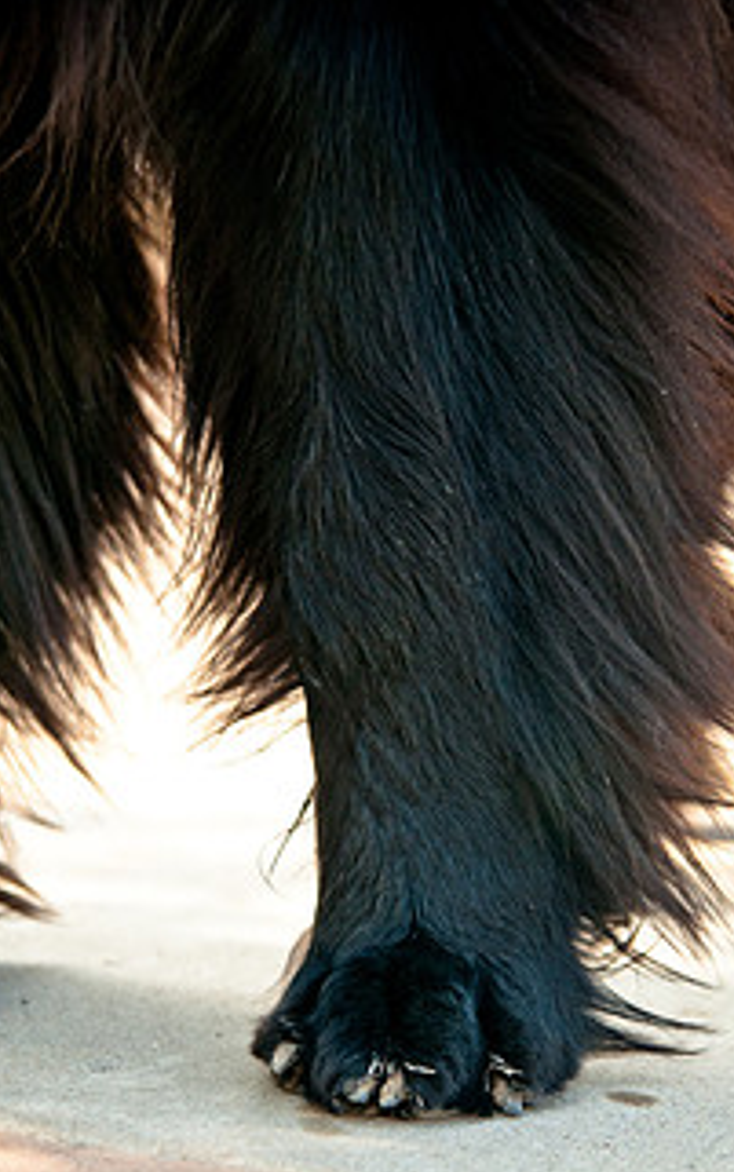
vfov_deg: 19.4
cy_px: 785
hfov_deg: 12.2
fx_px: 3420
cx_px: 411
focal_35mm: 107
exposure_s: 1/640
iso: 200
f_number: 2.8
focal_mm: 50
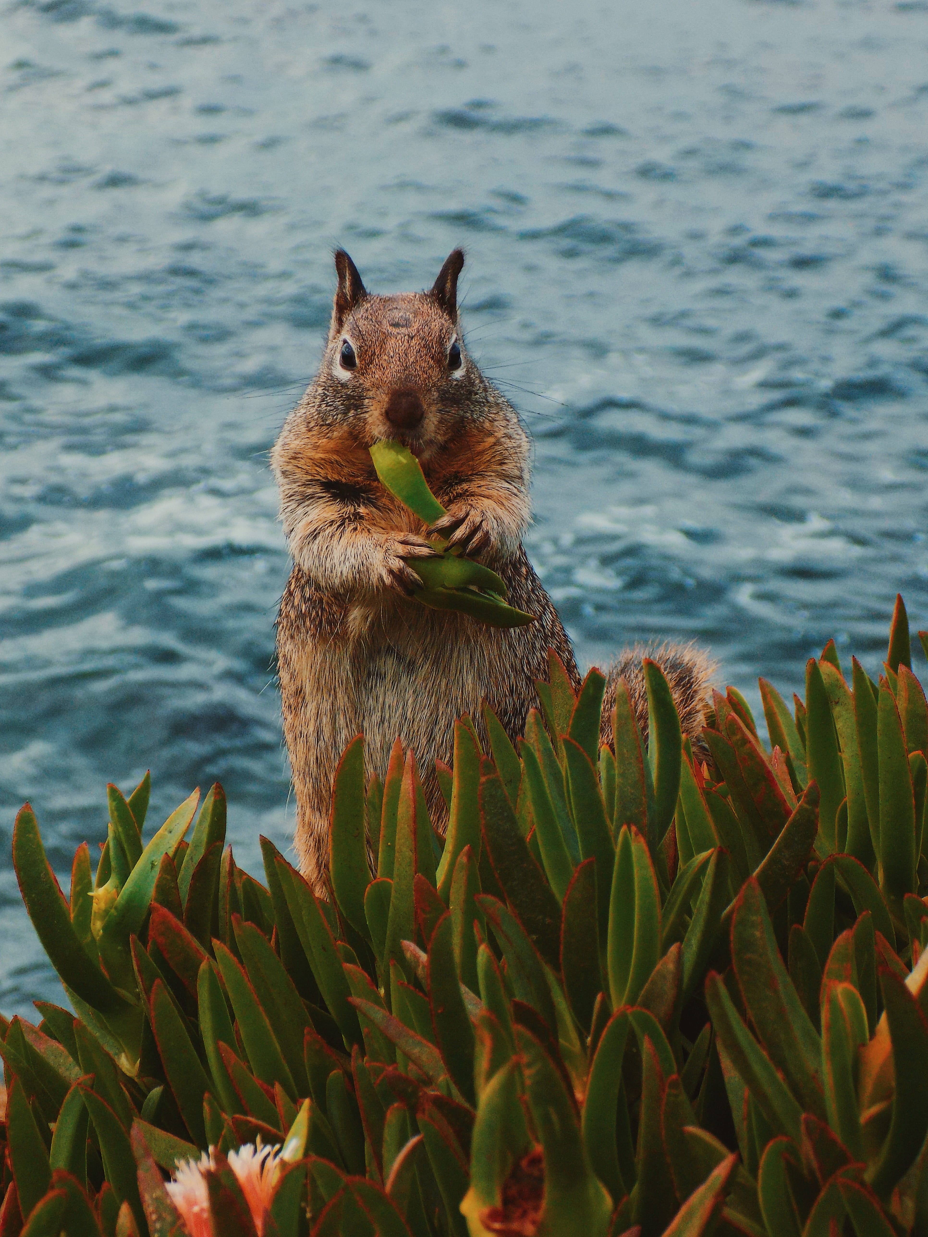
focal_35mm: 107
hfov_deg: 13.8
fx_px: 3825
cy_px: 618
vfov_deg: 18.4
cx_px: 464
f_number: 4.7
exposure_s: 1/250
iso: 125
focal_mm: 19.1
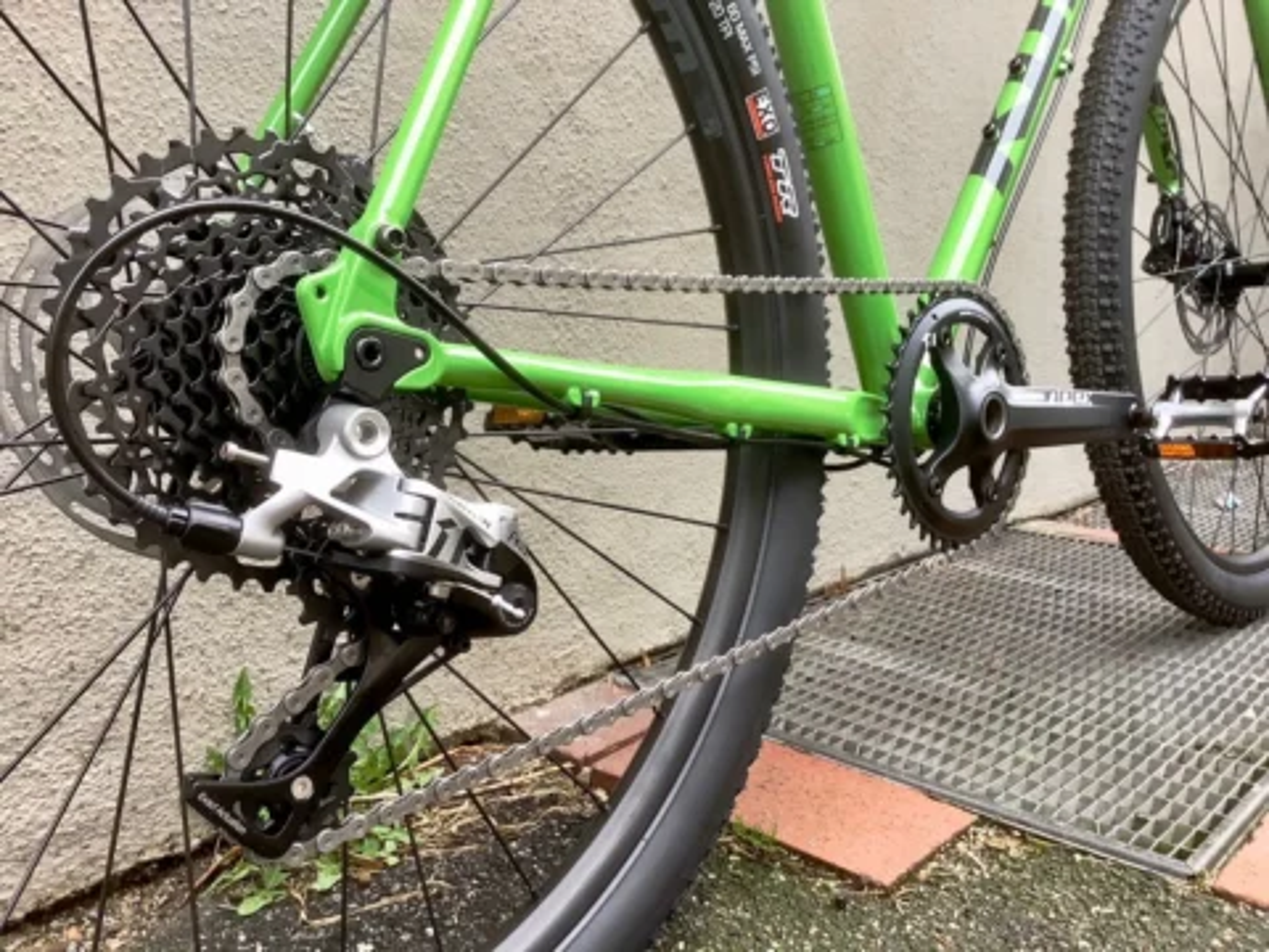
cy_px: 476
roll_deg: -0.7
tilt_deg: -11.0
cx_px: 634
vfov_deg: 45.4
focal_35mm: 31
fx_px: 1136
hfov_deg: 58.4
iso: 50
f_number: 2.4
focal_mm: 3.3
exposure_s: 1/60
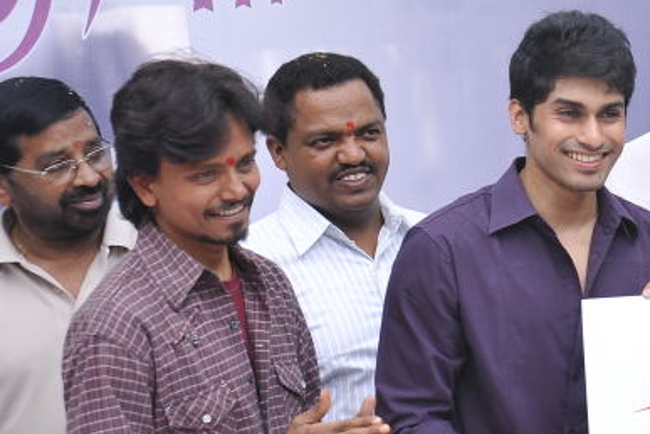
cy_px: 258
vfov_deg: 7.4
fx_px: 3340
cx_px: 820
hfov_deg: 10.9
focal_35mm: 185
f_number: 5
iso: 250
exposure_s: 1/160
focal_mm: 70
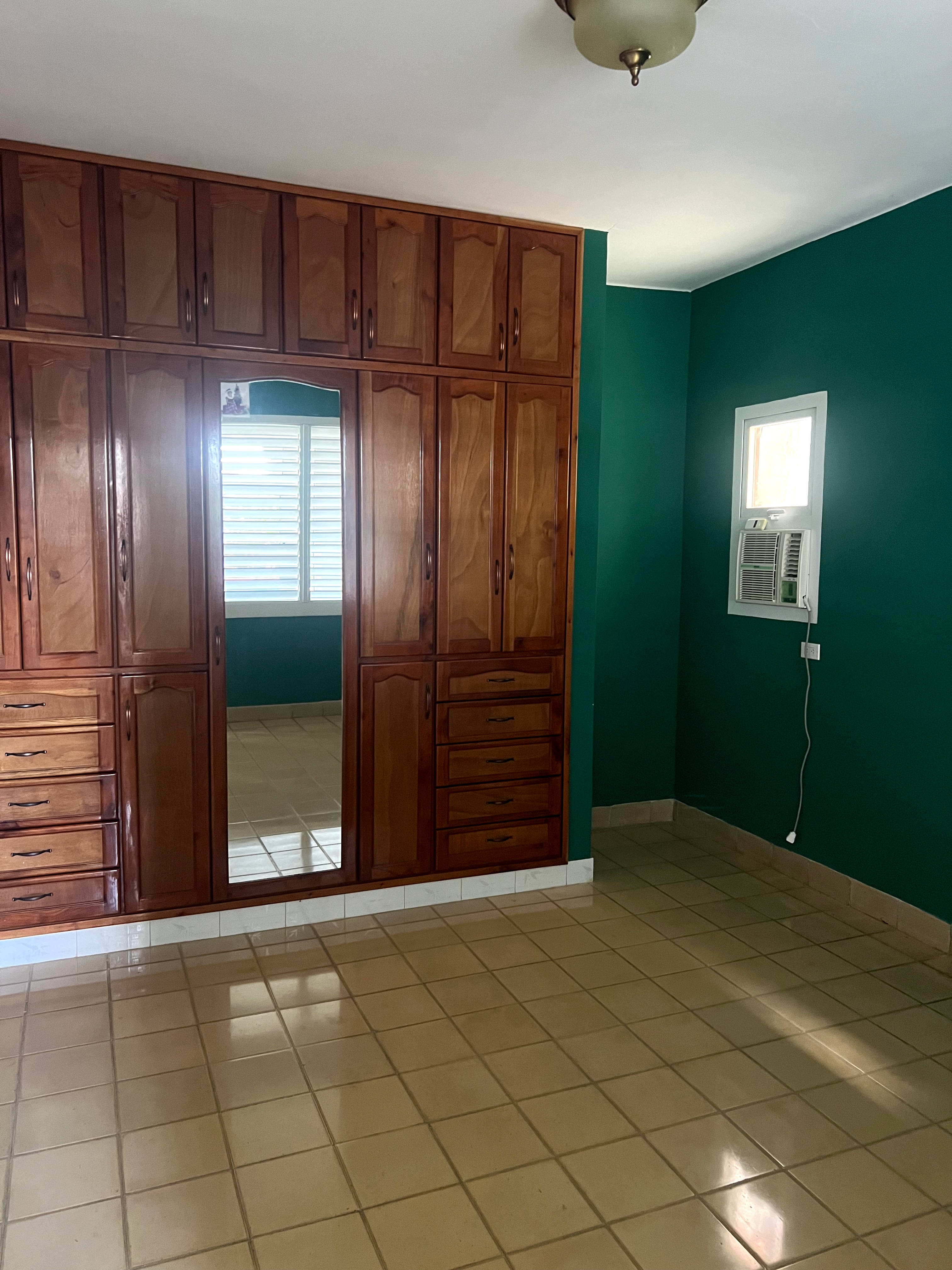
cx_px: 476
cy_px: 635
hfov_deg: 53.1
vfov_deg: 67.3
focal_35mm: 26
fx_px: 953
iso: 500
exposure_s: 1/30
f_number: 1.5
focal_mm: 5.7
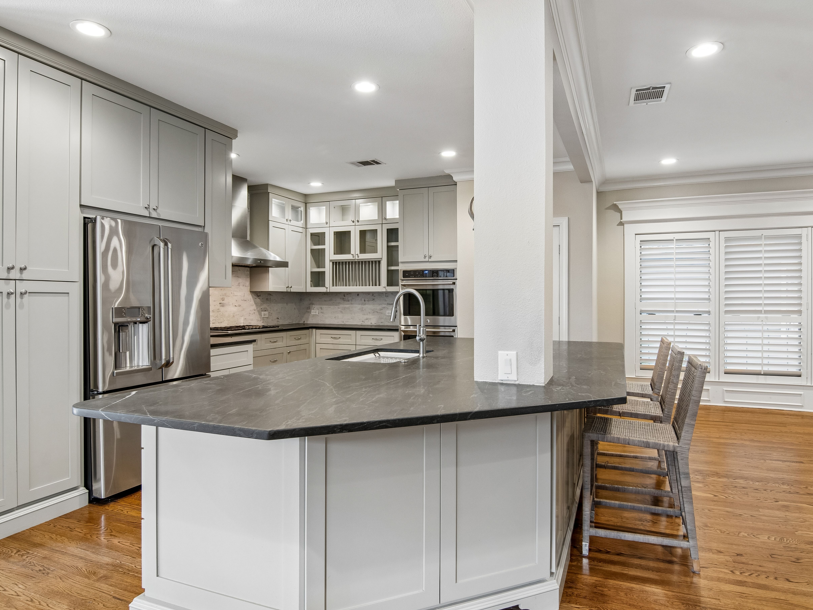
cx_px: 412
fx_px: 493
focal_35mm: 21
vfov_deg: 63.4
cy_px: 303
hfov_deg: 79.0
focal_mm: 13
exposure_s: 1/15
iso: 320
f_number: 8
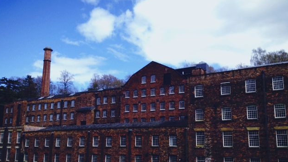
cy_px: 99
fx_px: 298
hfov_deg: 51.6
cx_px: 141
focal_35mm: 39
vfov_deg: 30.3
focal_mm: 4.28
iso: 50
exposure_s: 1/1381
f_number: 2.4
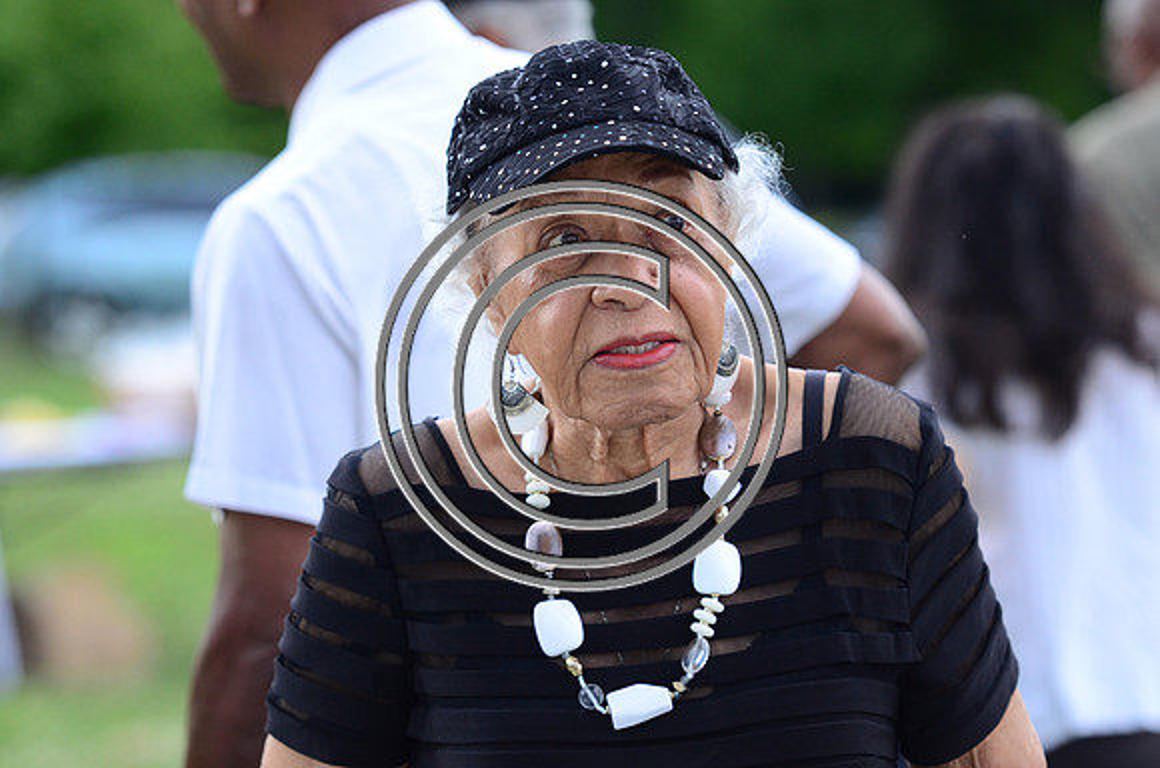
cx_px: 580
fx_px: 6270
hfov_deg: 10.6
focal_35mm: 195
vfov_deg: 7.0
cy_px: 384
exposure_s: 1/500
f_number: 2.8
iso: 800
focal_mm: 130
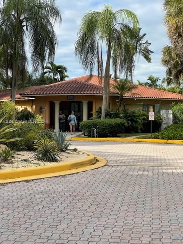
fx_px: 451
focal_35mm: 64
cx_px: 92
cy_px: 122
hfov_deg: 22.9
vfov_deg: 30.3
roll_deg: -0.4
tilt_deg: -0.2
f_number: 2.2
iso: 20
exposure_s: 1/774
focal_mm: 7.5
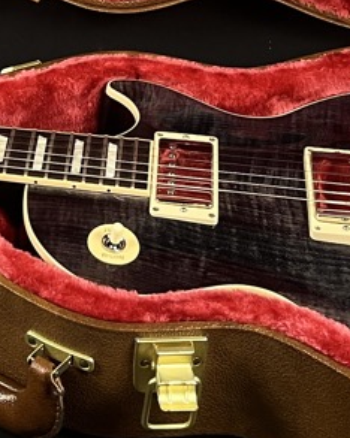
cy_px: -96
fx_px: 1348
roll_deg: -0.6
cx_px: 0
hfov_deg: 14.6
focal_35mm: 104
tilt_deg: -27.7
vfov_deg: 17.5
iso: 100
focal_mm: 5.1
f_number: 1.6
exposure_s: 1/60
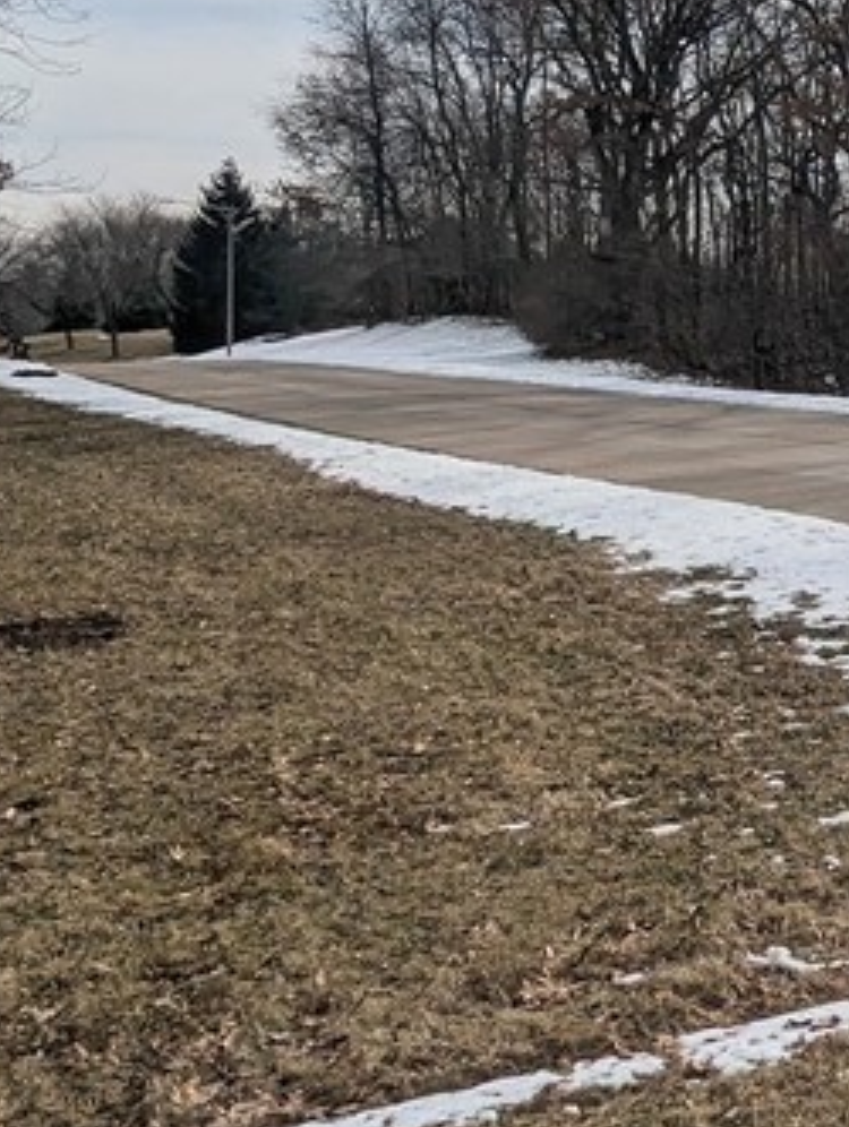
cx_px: 1167
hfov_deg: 23.9
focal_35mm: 52
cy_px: 367
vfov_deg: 36.4
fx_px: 1696
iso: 51
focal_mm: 2.35
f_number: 2.2
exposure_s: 1/11628
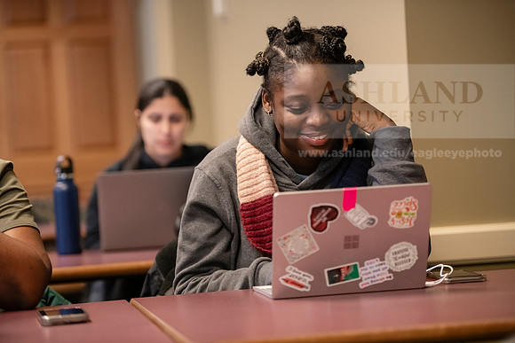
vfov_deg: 12.5
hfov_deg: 18.6
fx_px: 1574
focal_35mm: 110
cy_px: 172
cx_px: 258
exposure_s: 1/250
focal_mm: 110
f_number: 2.8
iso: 3200
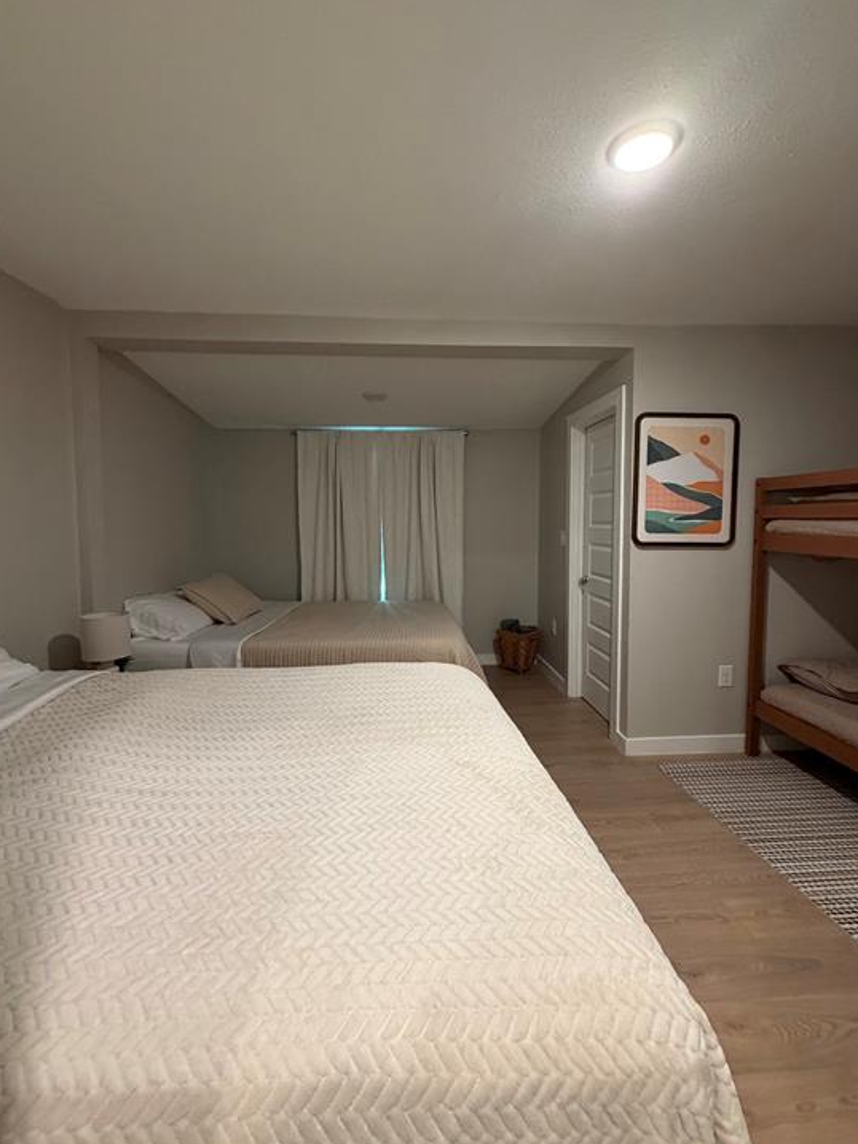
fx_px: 496
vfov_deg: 98.1
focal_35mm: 15
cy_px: 552
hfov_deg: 81.7
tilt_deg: -3.5
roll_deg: +0.5
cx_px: 416
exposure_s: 1/60
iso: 400
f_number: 2.2
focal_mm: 2.22
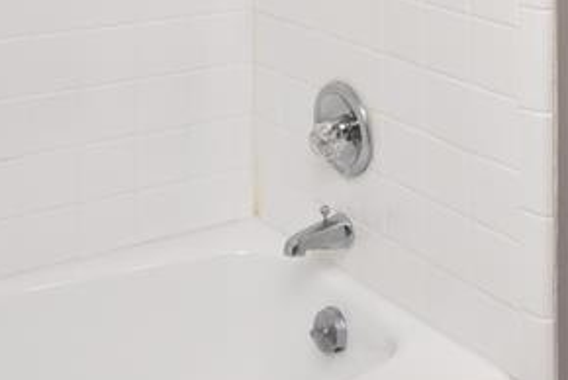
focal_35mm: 60
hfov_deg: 33.4
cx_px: 306
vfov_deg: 19.8
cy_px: -179
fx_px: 948
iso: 800
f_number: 14
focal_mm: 17
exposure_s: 1/60
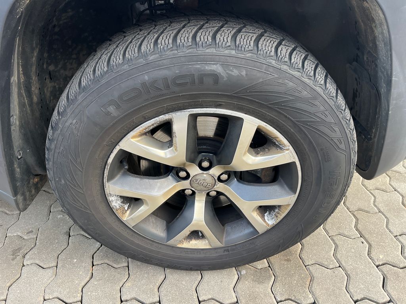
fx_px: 305
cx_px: 203
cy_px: 152
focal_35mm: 26
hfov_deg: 67.3
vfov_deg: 53.1
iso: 125
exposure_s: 1/121
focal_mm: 5.1
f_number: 1.6
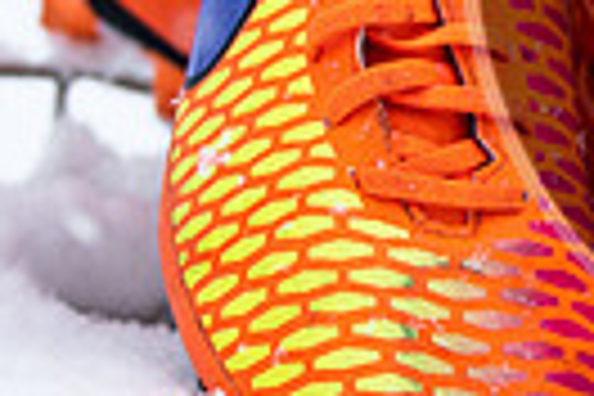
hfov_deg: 4.5
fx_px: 7507
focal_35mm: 455
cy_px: -141
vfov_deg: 3.0
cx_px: 1078
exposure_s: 1/500
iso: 160
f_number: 4
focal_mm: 95
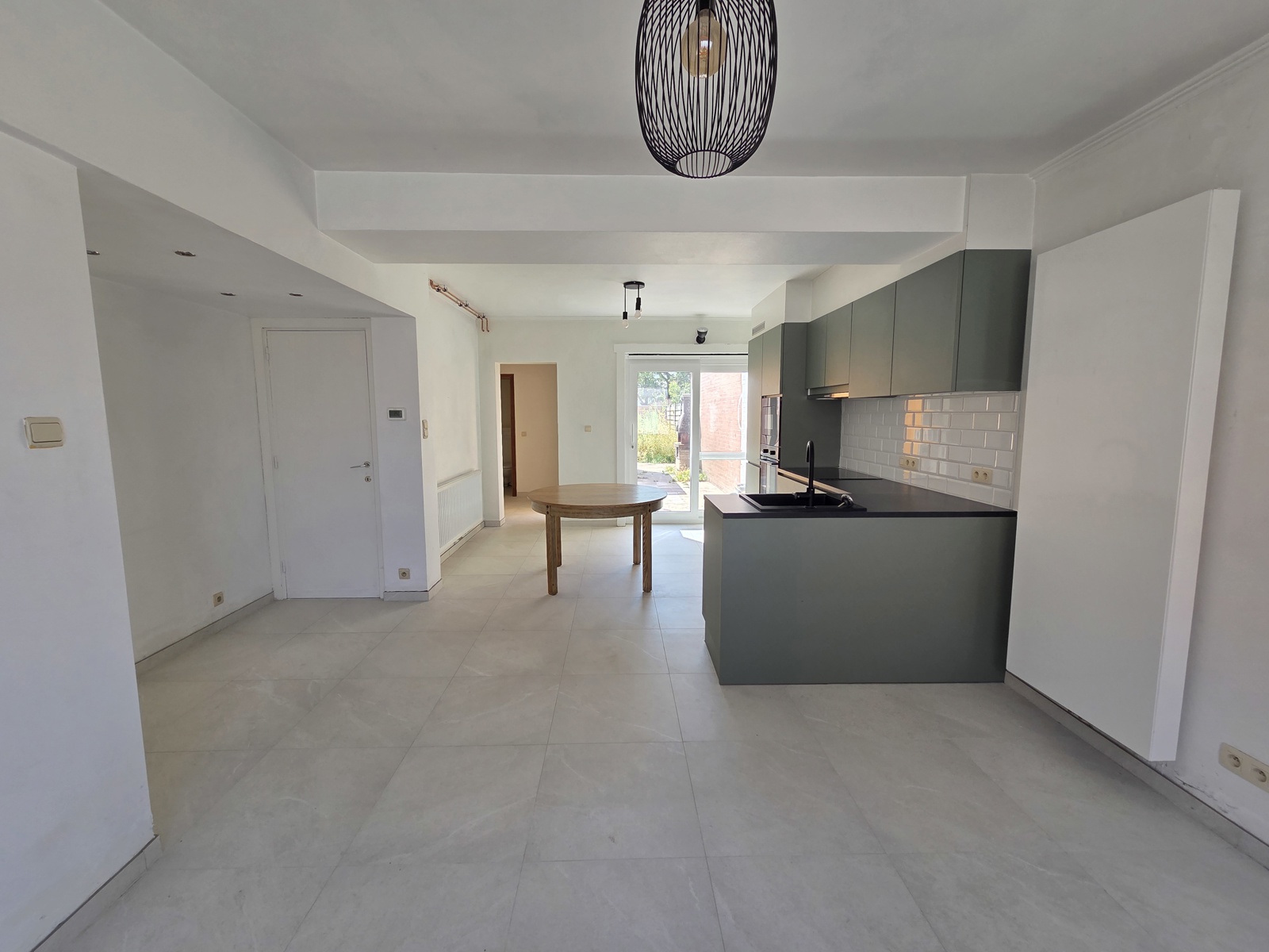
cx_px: 634
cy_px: 476
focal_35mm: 13
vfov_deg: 89.9
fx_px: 477
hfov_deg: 106.2
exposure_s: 1/143
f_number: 2.2
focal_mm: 2.2
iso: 50
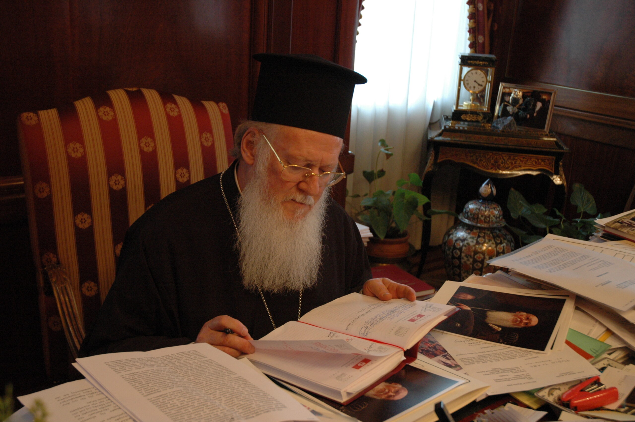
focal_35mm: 46
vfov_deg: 28.9
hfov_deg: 42.4
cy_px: 211
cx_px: 318
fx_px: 819
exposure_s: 1/50
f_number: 4
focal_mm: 31
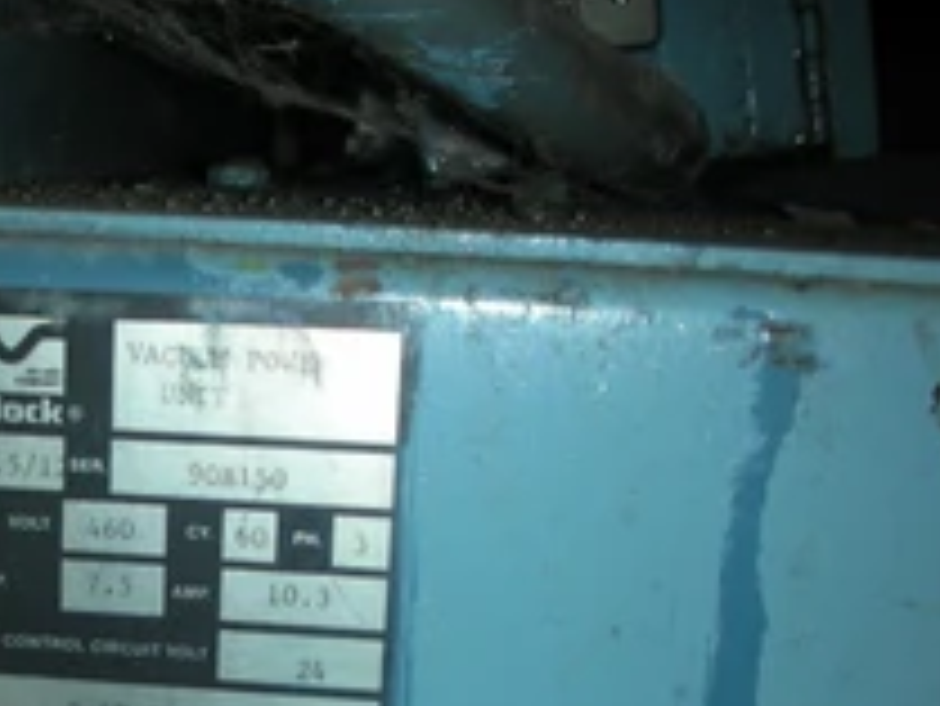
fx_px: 1820
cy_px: 585
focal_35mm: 67
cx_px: 54
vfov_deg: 21.6
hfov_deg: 27.7
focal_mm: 5.8
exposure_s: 1/60.1
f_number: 8.5
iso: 50
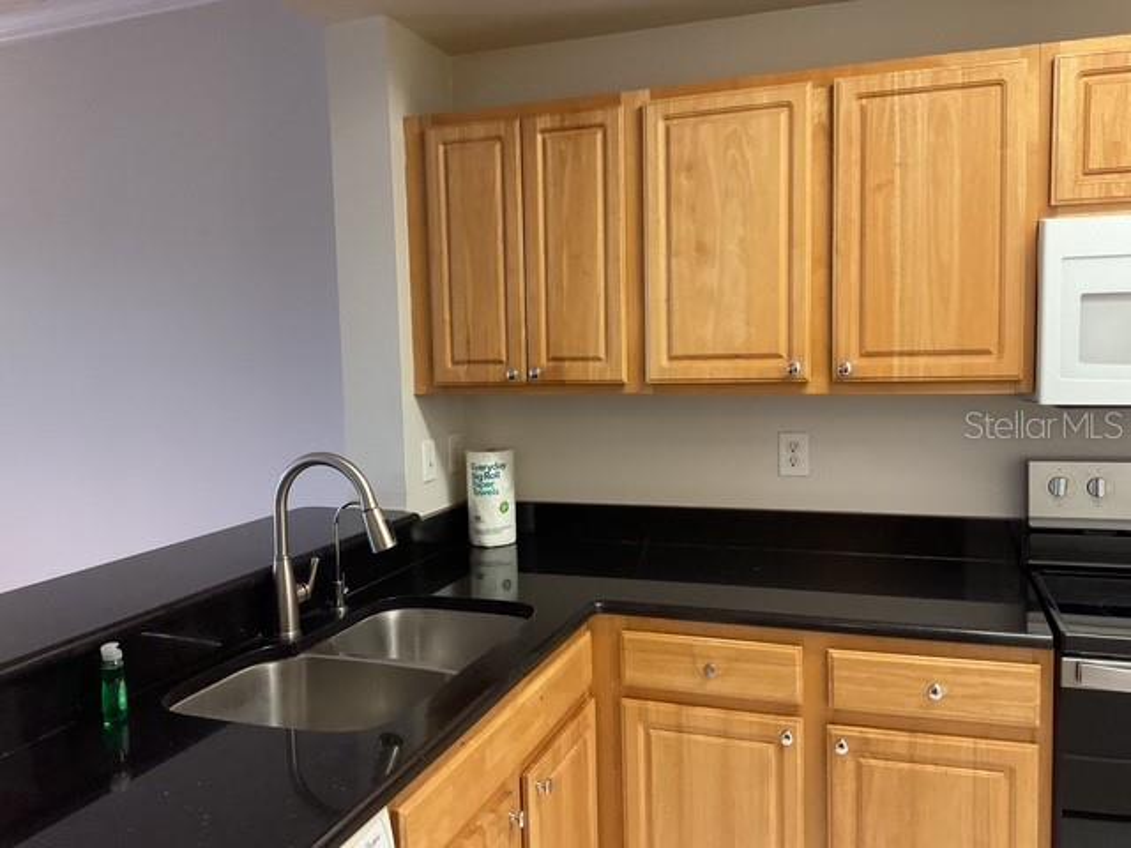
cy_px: 424
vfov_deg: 48.2
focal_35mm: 29
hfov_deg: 61.7
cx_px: 566
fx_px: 948
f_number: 1.8
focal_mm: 3
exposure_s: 1/60
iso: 250
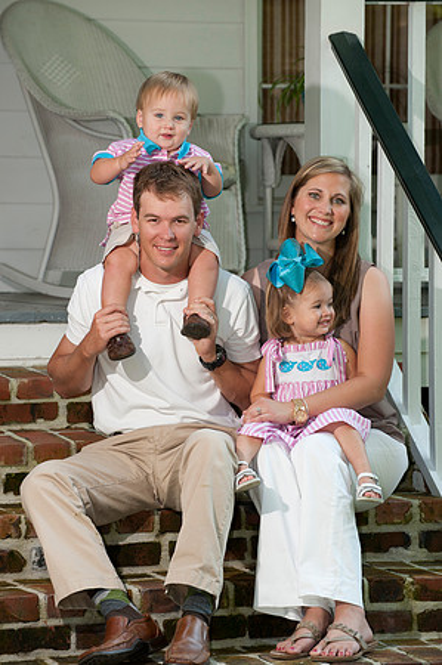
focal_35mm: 160
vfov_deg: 12.9
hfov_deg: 8.6
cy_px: 332
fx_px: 2953
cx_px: 221
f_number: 5
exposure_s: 1/100
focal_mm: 160
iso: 250
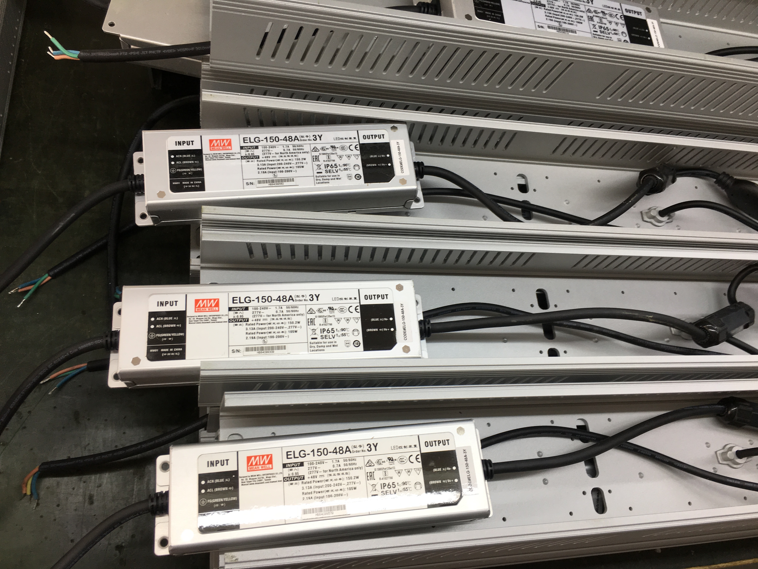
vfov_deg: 48.2
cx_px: 379
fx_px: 635
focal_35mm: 29
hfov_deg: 61.7
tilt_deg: -63.1
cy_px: 284
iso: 32
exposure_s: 1/50
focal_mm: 4.15
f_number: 2.2
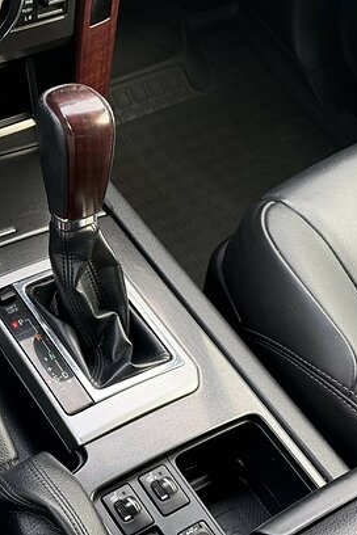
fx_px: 997
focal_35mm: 67
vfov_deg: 30.1
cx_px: 126
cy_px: 268
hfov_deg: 20.3
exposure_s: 1/77
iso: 160
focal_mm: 6.76
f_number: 1.78
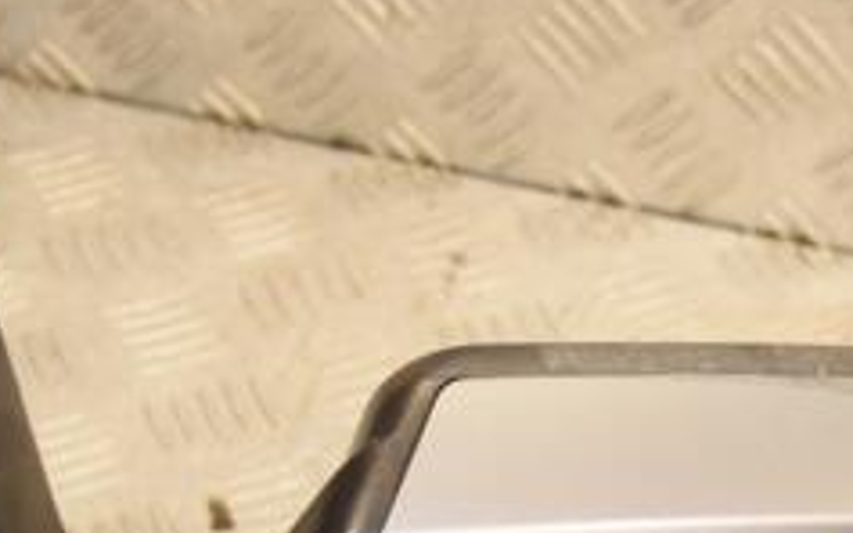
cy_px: 616
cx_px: 569
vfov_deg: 8.8
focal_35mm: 147
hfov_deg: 14.2
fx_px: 3417
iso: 800
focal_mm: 38
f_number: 6.3
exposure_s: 1/200
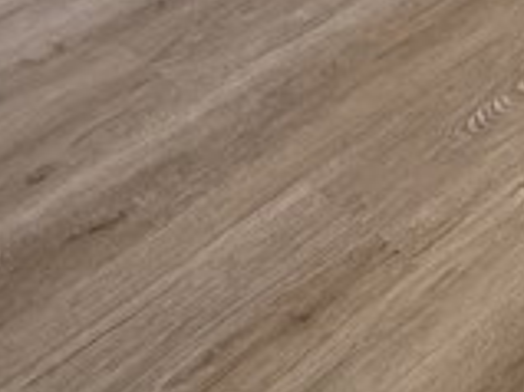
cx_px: 303
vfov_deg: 13.3
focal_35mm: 90
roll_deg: -0.3
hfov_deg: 21.8
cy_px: -468
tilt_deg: -15.5
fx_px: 1361
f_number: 2.2
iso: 125
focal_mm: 2.22
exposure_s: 1/120
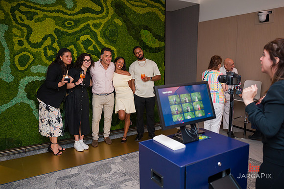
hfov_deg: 62.4
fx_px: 234
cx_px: 140
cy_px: 93
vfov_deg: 43.9
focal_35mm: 30
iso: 800
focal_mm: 29
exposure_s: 1/200
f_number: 3.2
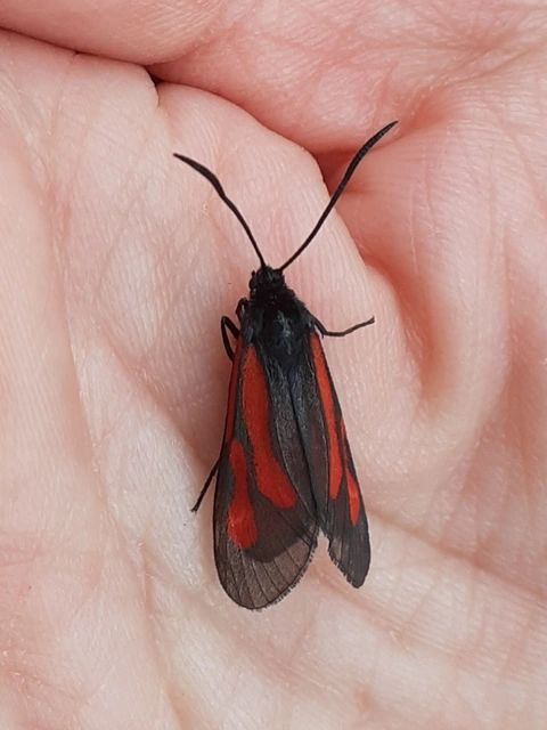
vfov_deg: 65.3
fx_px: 569
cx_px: 274
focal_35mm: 27
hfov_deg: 51.4
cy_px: 365
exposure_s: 1/169
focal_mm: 3.6
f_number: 1.9
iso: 40
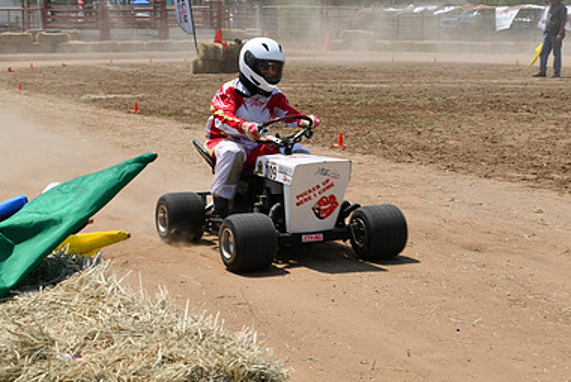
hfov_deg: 23.4
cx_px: 311
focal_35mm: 87
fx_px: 1381
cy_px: 103
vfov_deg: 15.7
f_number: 10
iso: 100
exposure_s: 1/400
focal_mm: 38
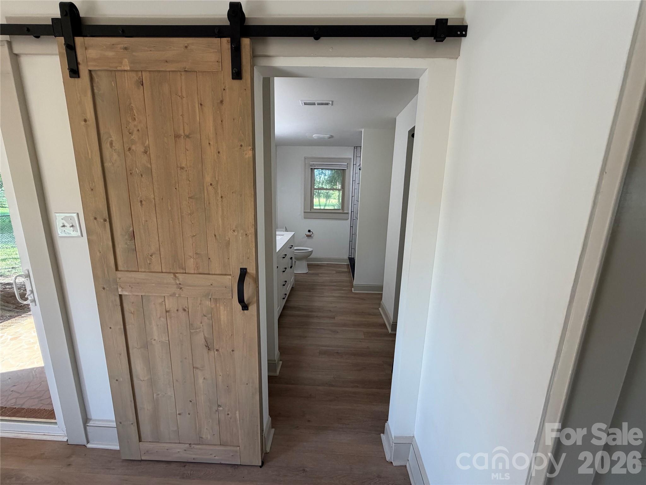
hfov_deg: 102.1
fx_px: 261
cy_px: 242
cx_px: 323
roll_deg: -0.5
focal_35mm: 14
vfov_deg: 85.7
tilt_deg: -11.4
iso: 200
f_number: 2.2
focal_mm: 2.22
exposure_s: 1/120
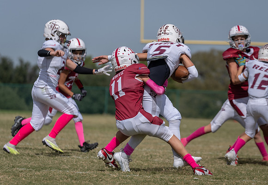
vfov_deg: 4.9
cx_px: 180
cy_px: 86
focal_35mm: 285
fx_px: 2146
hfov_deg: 7.1
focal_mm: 200
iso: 100
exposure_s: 1/2500
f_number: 4
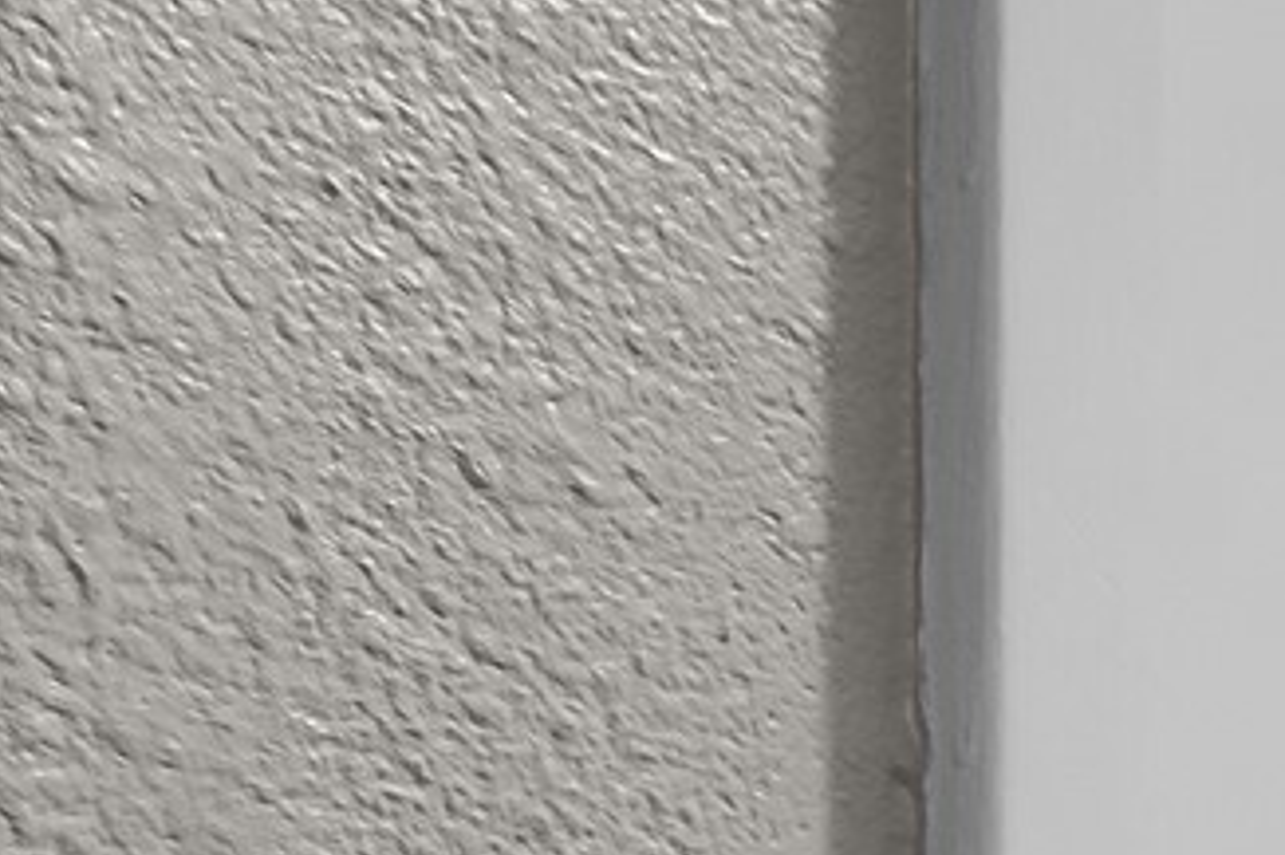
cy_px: 1568
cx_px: 4052
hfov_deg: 10.8
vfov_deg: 12.4
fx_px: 3567
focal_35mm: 100
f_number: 9
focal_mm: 10
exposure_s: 1.3
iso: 200
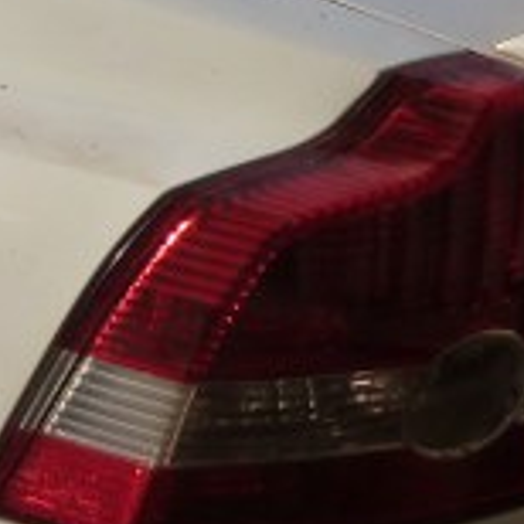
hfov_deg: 14.4
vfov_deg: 15.1
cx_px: -197
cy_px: 208
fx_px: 1970
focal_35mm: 115
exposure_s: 1/200
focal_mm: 4.5
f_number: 5
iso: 125
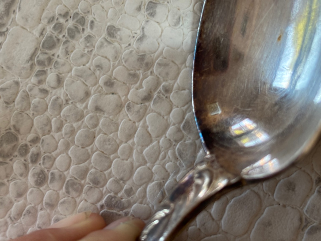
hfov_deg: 36.8
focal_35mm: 52
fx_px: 482
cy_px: 120
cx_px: 160
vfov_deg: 28.0
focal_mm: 5.96
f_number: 1.6
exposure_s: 1/60
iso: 80
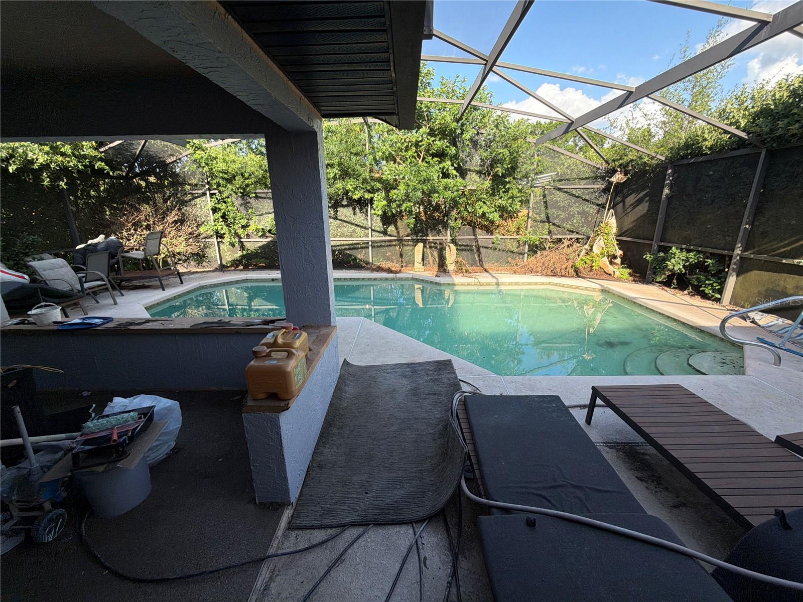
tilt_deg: -14.3
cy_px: 301
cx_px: 402
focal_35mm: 14
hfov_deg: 102.1
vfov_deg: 85.7
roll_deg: +0.7
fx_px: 325
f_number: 2.2
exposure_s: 1/502
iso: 50
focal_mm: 2.22
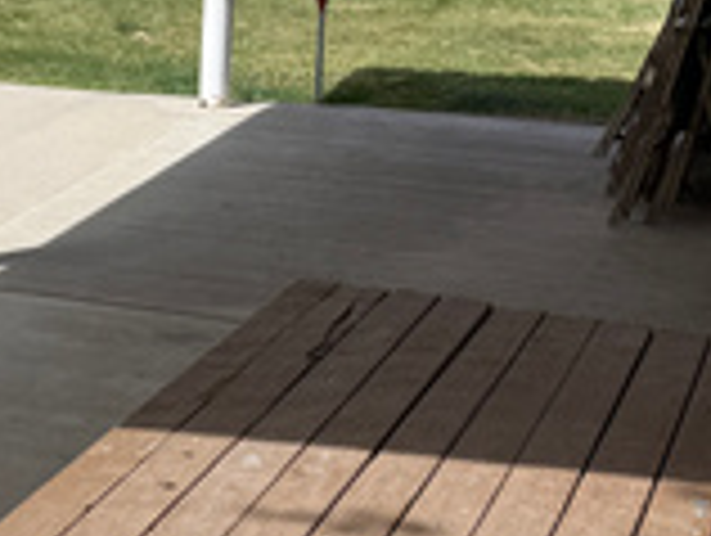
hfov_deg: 19.5
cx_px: -36
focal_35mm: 97
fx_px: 1995
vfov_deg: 15.3
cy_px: 275
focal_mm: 6.76
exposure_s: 1/3953
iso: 80
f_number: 1.78
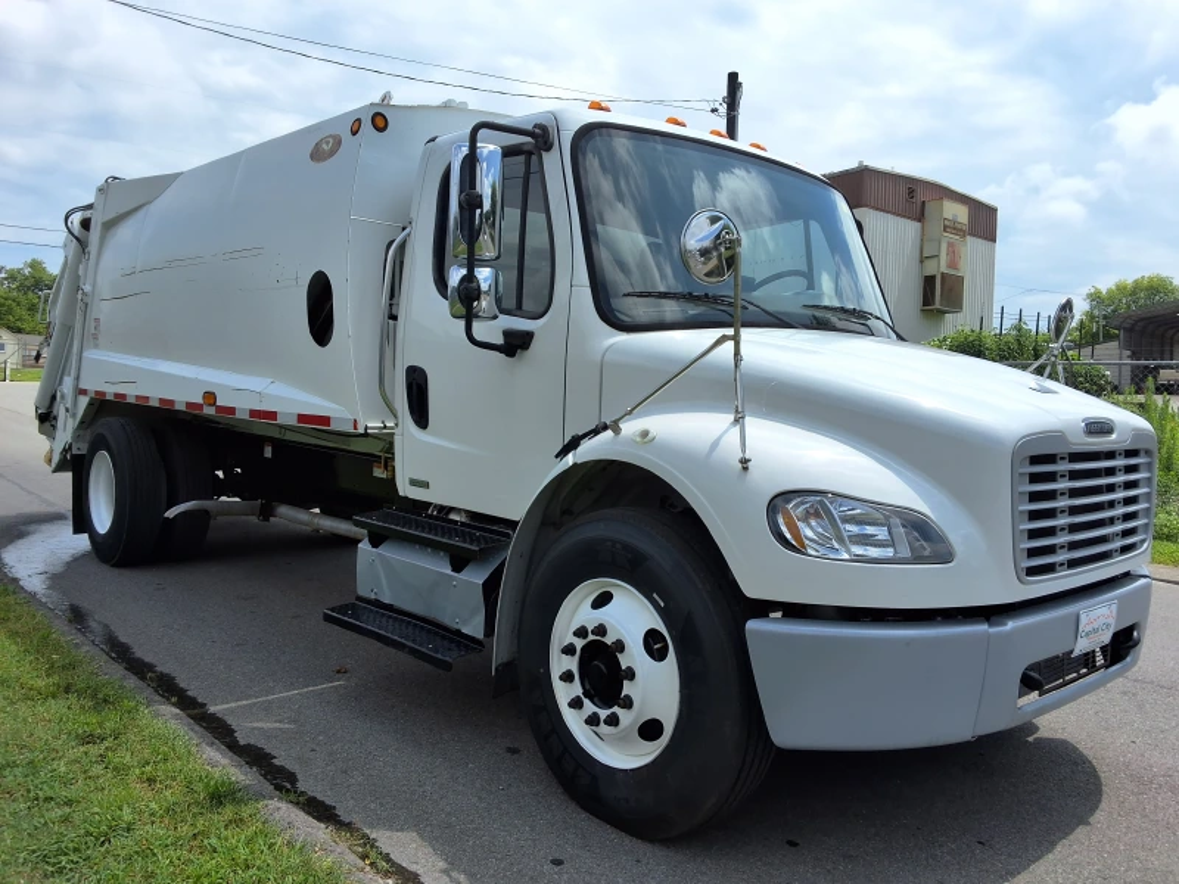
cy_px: 442
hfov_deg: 63.4
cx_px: 590
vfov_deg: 49.7
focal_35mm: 28
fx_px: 954
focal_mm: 2.91
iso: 32
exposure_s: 1/2381
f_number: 1.9
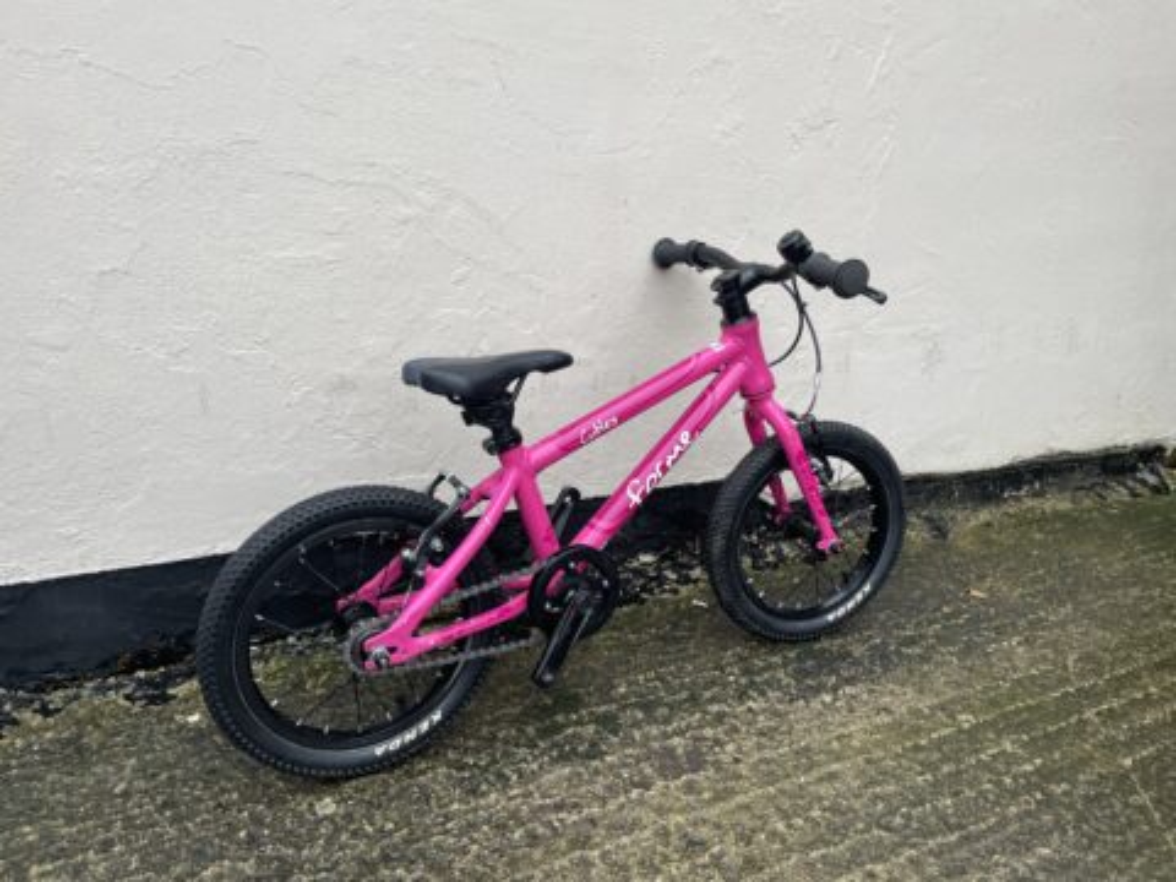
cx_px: 588
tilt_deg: -19.8
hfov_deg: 67.3
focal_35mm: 26
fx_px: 883
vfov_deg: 53.1
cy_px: 441
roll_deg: -4.3
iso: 64
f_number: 1.6
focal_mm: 4.2
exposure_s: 1/121
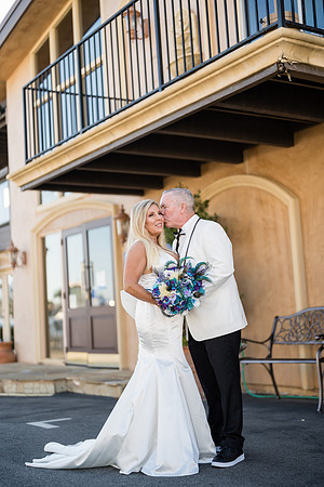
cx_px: 162
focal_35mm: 50
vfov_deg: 39.6
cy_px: 244
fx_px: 675
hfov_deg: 27.0
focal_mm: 50
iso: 125
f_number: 1.2
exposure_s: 1/2000
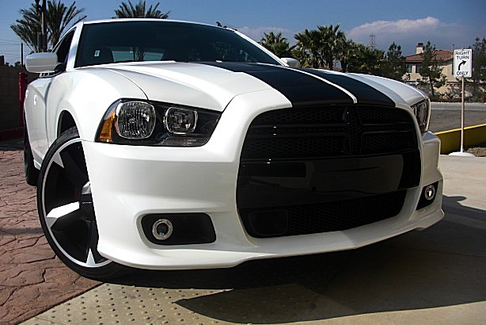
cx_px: 234
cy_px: 164
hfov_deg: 49.5
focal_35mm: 39
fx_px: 527
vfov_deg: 34.2
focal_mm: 6.3
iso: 50
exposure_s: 1/200
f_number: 7.9
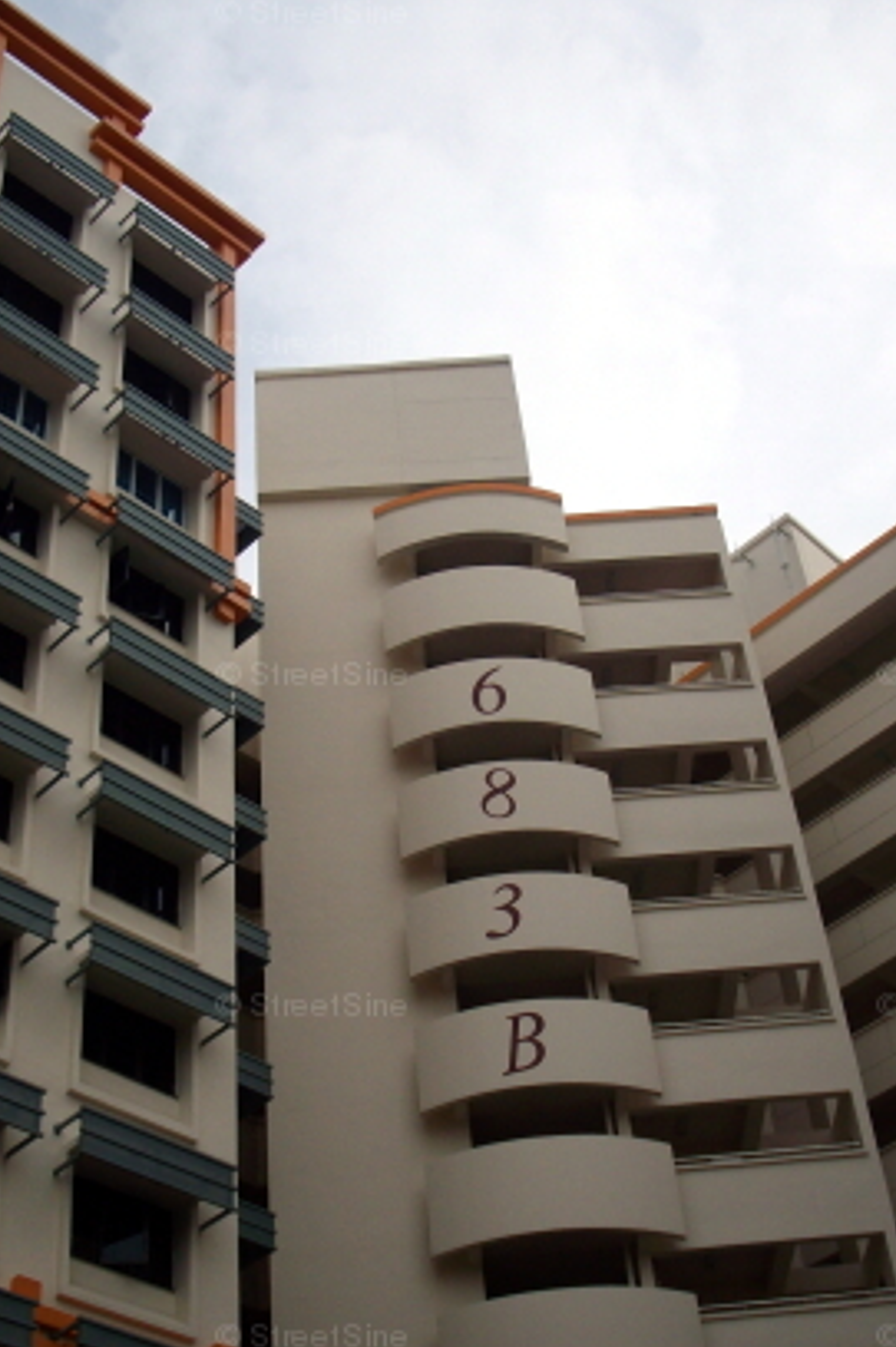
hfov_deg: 26.0
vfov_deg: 38.2
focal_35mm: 52
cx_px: 463
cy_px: 678
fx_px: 1943
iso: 80
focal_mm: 6.2
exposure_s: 1/500
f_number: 5.6
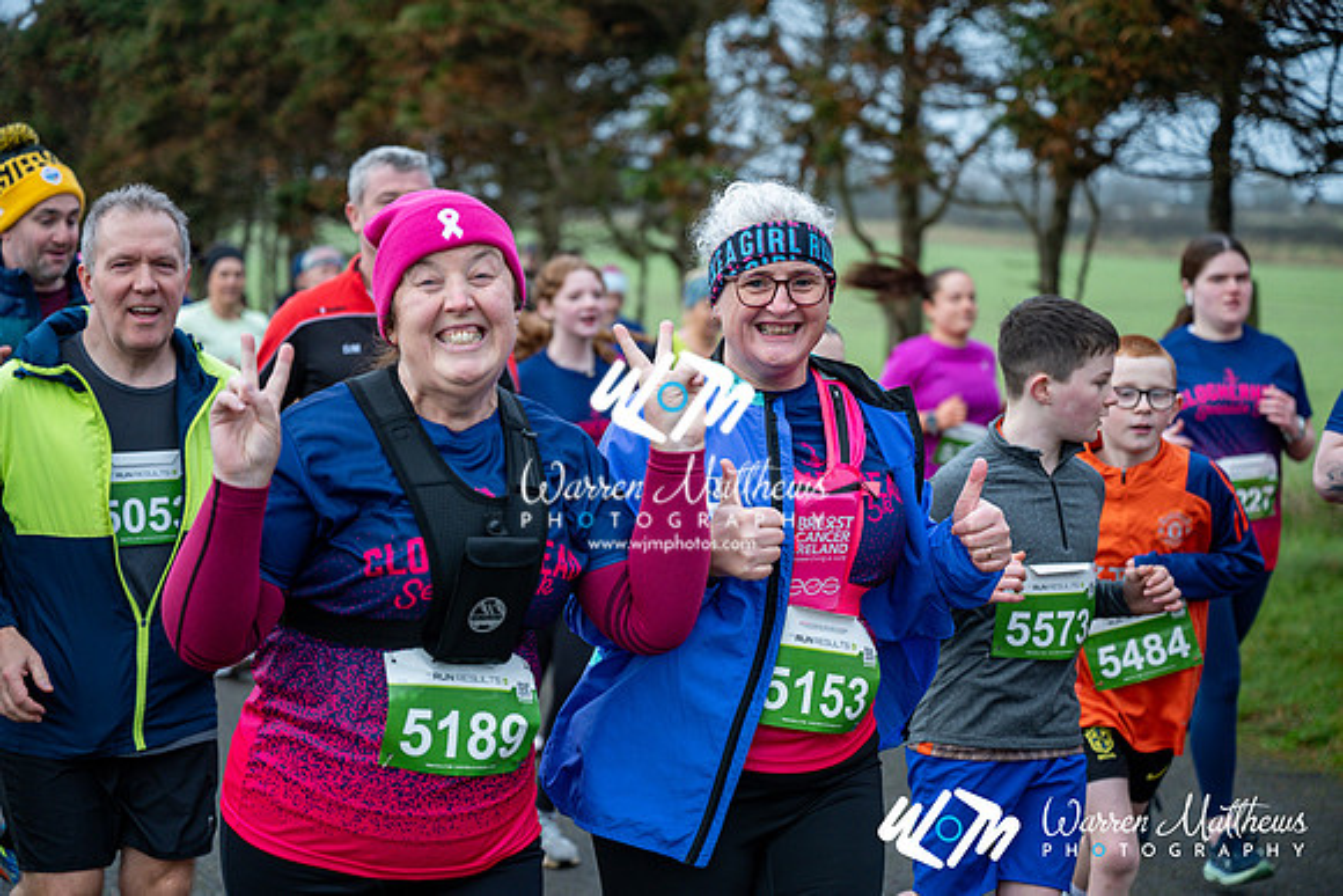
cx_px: 672
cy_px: 448
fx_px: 2612
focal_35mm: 70
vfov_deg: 19.5
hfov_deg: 28.8
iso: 560
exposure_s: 1/1250
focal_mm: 70
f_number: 2.8
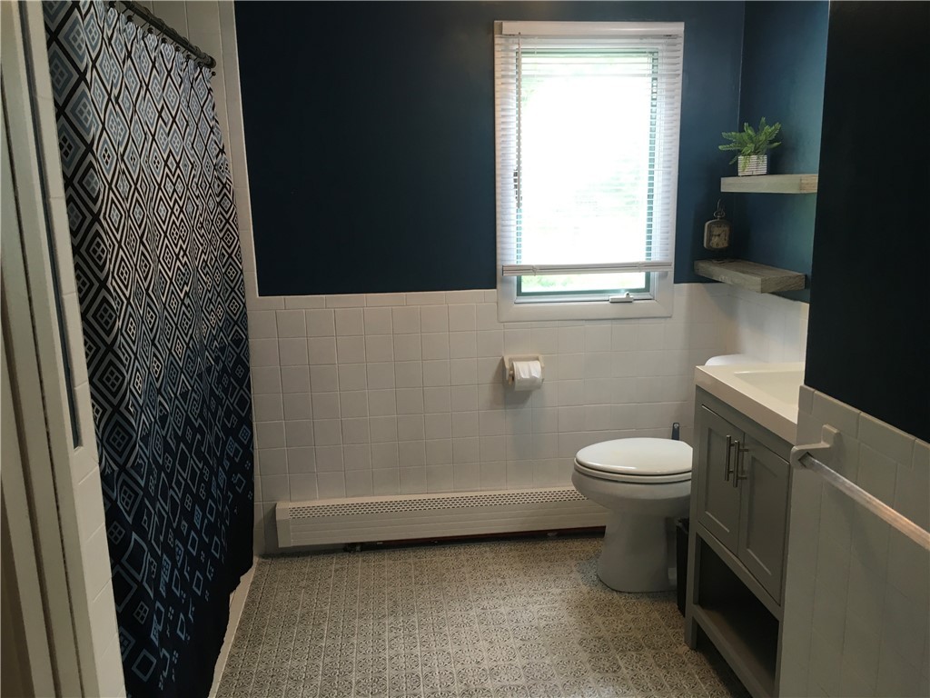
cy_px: 349
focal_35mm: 29
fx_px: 779
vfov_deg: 48.2
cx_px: 465
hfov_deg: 61.7
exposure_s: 1/30
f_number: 2.2
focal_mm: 4.15
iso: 50
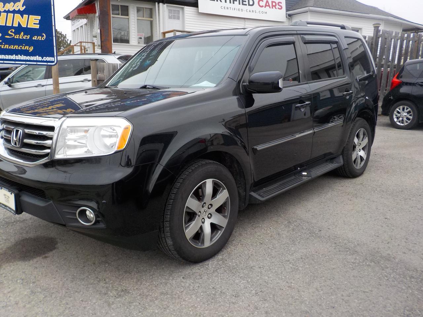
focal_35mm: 30
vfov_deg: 46.8
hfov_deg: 60.0
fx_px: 367
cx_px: 212
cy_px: 158
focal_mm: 4.1
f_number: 3.3
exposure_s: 1/125
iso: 125
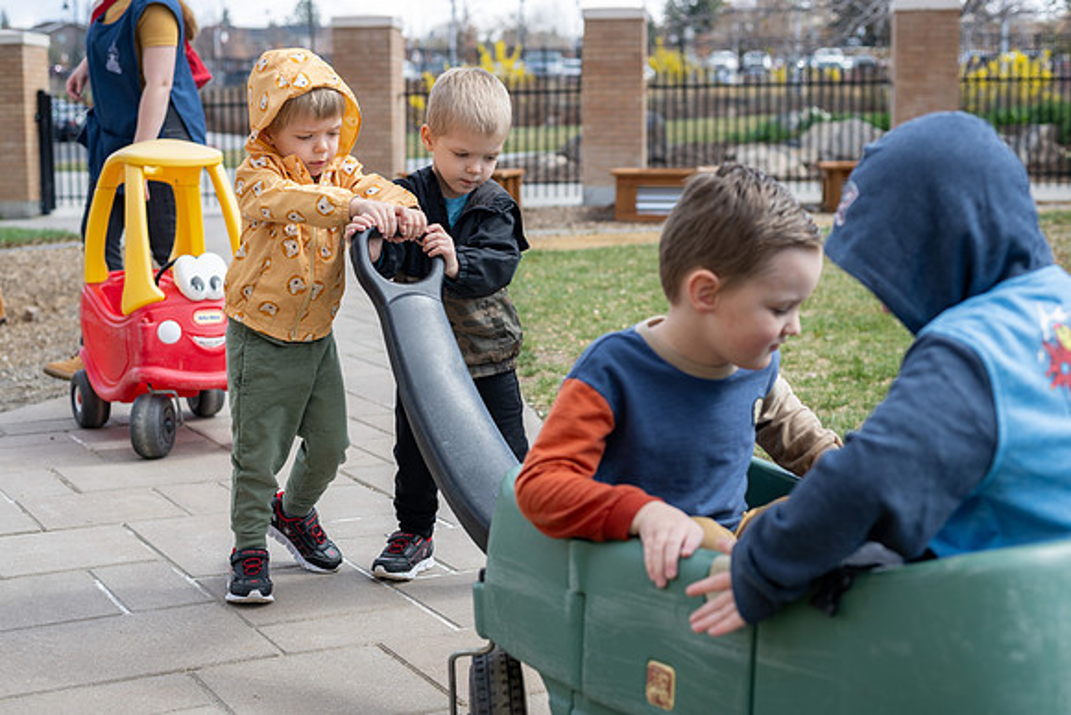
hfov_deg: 39.6
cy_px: 358
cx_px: 536
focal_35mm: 50
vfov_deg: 27.0
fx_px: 1488
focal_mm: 50
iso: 160
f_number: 4
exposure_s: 1/800
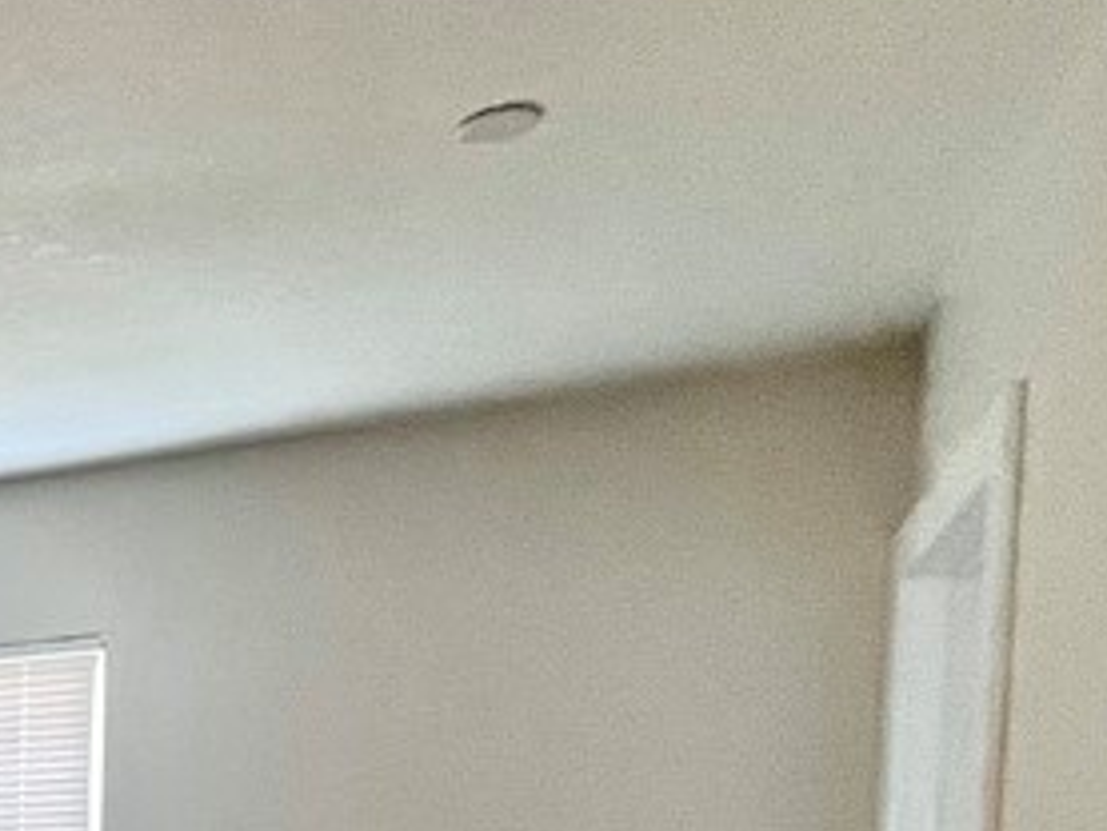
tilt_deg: -2.5
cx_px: -552
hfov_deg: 27.4
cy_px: 1027
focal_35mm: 48
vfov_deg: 26.5
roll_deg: -0.5
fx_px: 1536
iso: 250
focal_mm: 1.57
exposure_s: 1/60
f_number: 1.8
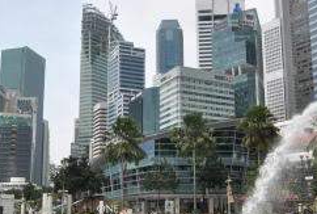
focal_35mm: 50
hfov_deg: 39.5
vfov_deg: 27.0
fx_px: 442
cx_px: 164
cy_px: 145
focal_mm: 18
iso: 400
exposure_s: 1/2500
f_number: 7.1
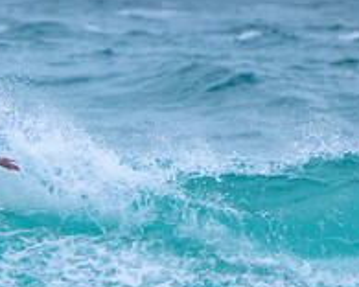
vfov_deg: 1.0
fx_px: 16299
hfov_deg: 1.3
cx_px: -19
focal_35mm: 1534
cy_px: 272
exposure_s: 1/2000
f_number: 5.6
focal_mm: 400
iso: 360
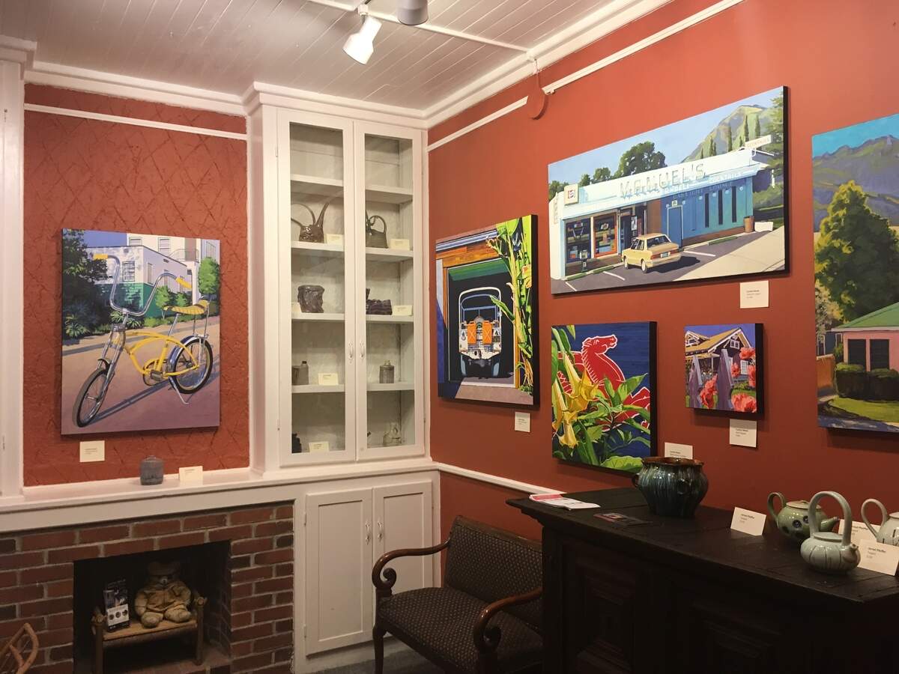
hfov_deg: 61.7
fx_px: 753
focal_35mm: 29
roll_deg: -0.5
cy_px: 337
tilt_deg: +1.3
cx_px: 450
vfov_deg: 48.2
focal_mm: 4.15
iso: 80
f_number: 2.2
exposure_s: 1/30
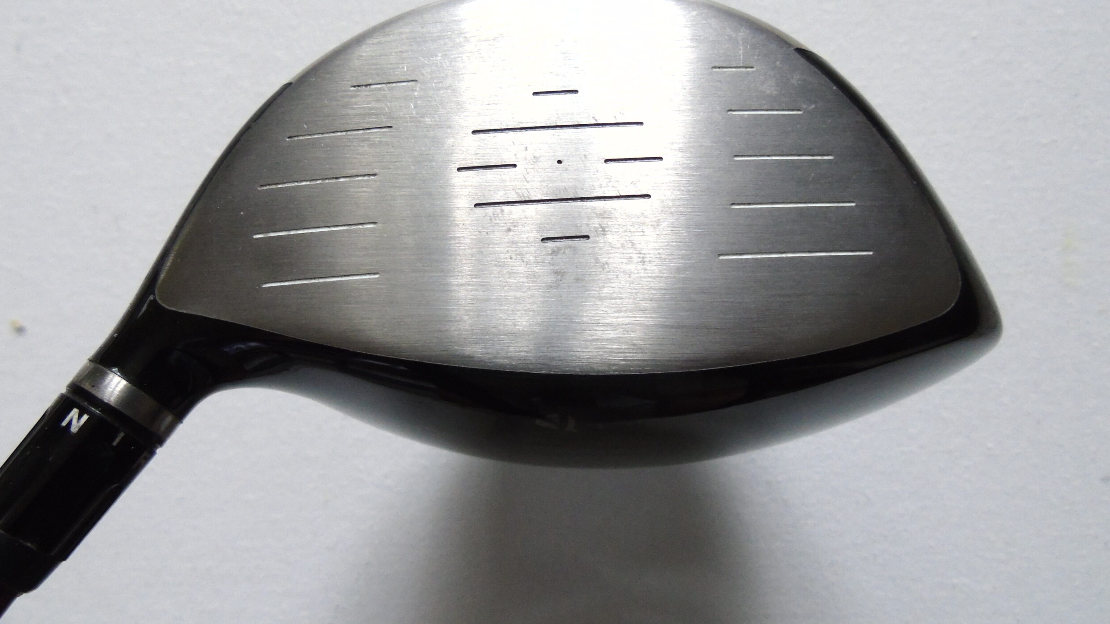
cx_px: 554
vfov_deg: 41.5
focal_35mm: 28
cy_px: 285
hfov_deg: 67.9
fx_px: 824
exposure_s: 1/30
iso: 400
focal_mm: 4.4
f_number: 3.4
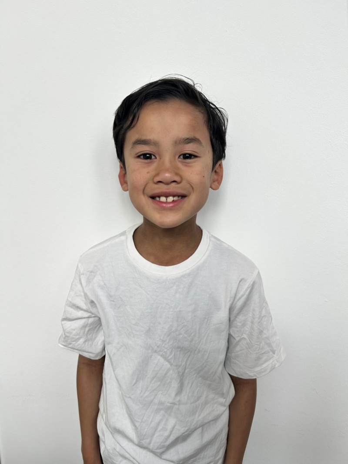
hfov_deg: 53.1
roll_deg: -1.8
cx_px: 174
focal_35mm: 26
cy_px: 232
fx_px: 349
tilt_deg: -15.5
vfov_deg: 67.3
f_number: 1.5
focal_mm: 5.7
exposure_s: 1/121
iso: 64
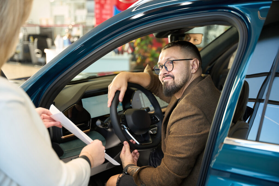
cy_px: 93
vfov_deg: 26.8
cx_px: 140
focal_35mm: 50
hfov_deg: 39.4
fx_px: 390
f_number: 2.8
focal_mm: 50.3
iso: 800
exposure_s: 1/250
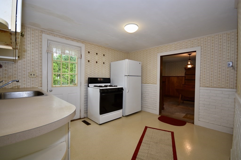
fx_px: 100
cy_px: 80
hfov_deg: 100.4
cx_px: 120
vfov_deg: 77.3
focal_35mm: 15
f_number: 4
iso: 360
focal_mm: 10
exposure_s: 1/60
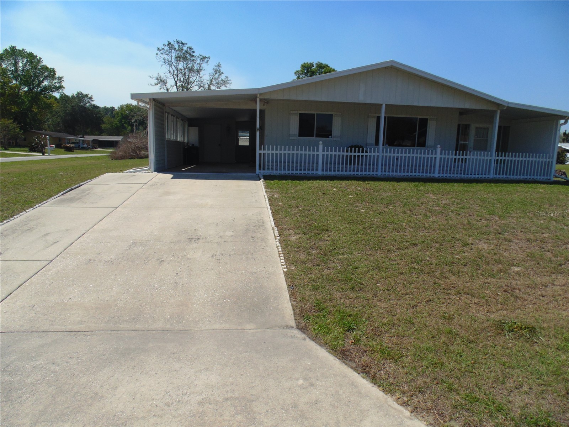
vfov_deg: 61.1
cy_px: 214
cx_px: 284
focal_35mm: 22
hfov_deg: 76.4
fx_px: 362
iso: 80
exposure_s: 1/200
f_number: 9.7
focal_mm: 4
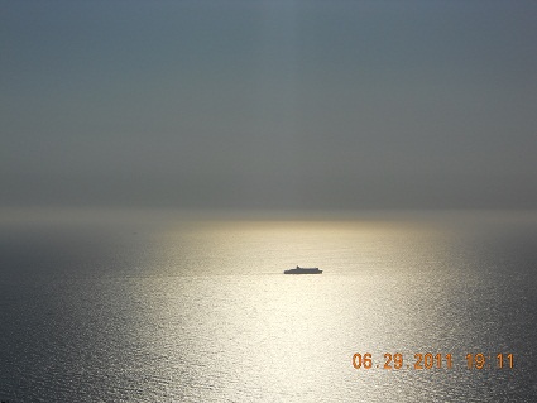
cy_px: 202
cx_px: 268
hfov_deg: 21.3
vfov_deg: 16.1
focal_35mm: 92
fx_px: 1428
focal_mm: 16.5
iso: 80
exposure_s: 1/1000
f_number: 13.5
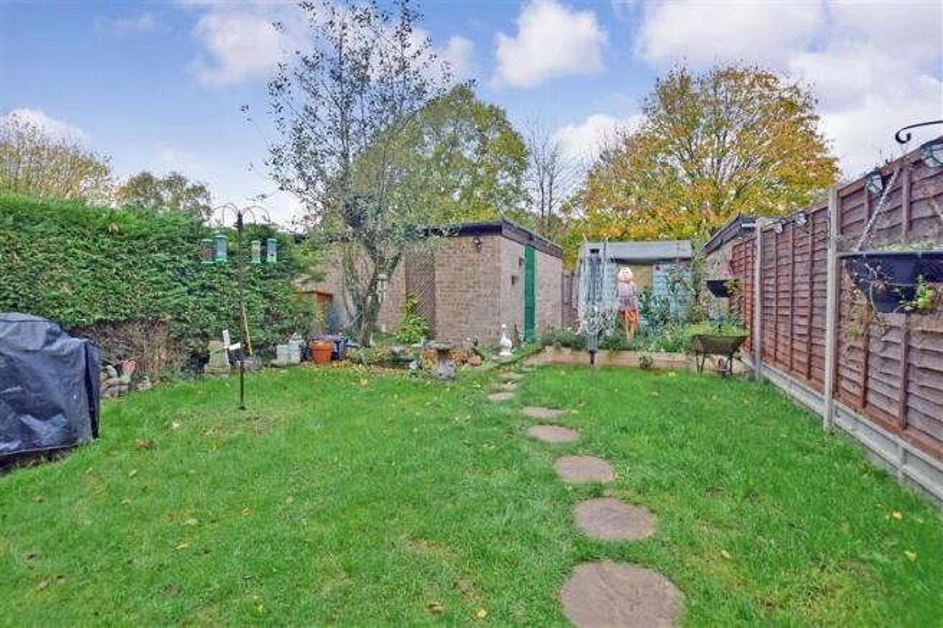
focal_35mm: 15
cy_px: 314
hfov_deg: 100.4
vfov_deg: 77.3
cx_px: 472
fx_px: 393
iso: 400
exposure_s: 1/50
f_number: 7.1
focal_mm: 10
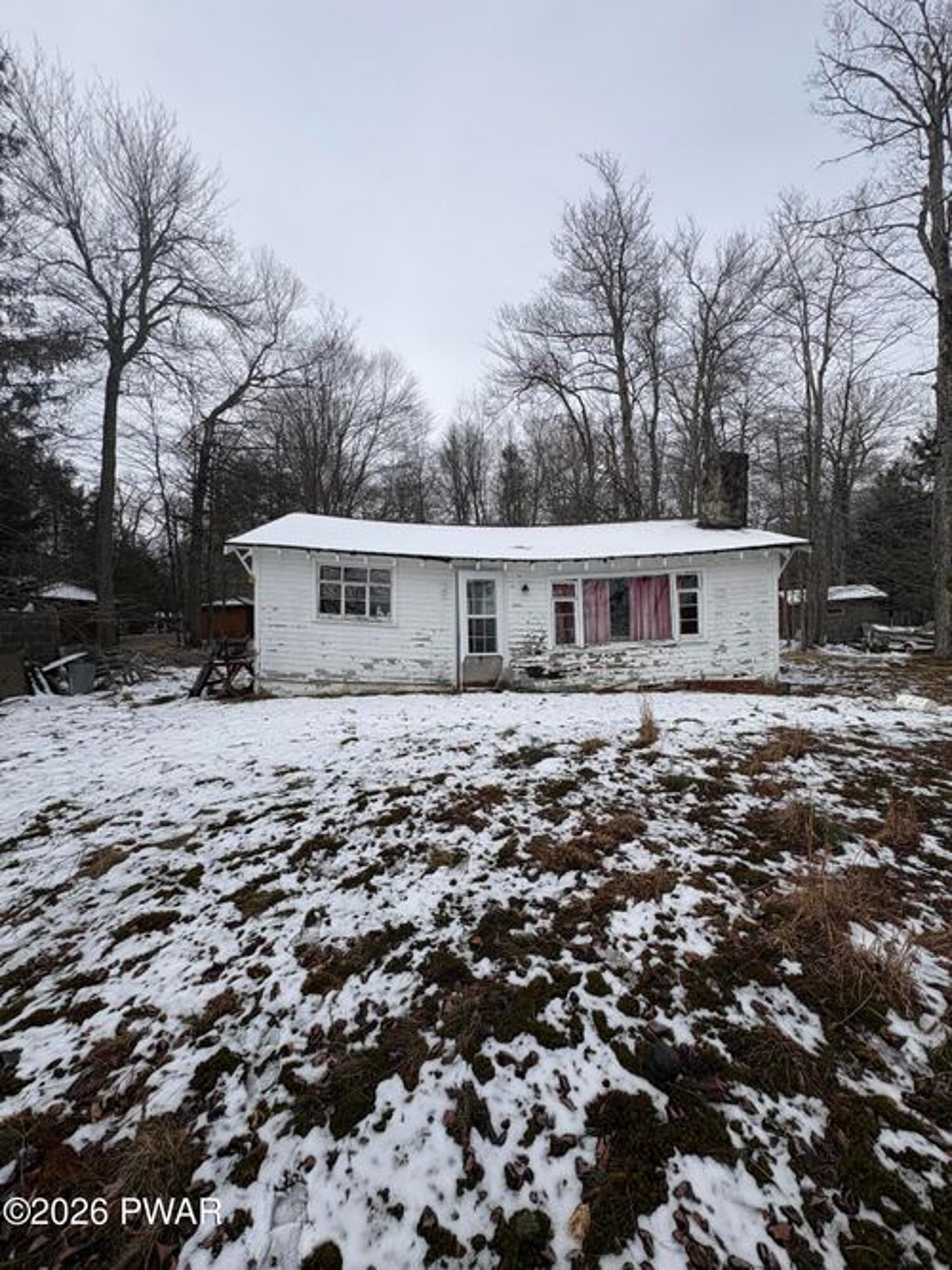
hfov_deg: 85.7
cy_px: 635
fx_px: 514
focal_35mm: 14
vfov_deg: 102.1
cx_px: 476
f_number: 2.2
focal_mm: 2.22
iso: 50
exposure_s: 1/1789
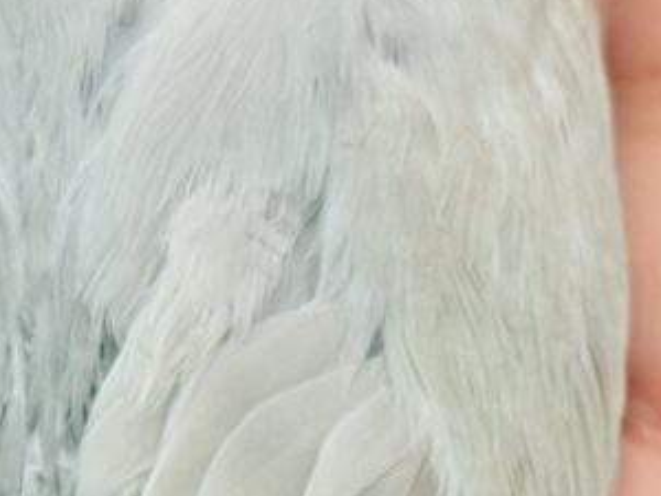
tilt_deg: -25.6
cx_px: 544
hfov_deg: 9.5
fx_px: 3972
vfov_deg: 6.9
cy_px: 941
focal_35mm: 208
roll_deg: +6.6
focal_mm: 5.96
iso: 80
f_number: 1.6
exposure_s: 1/100
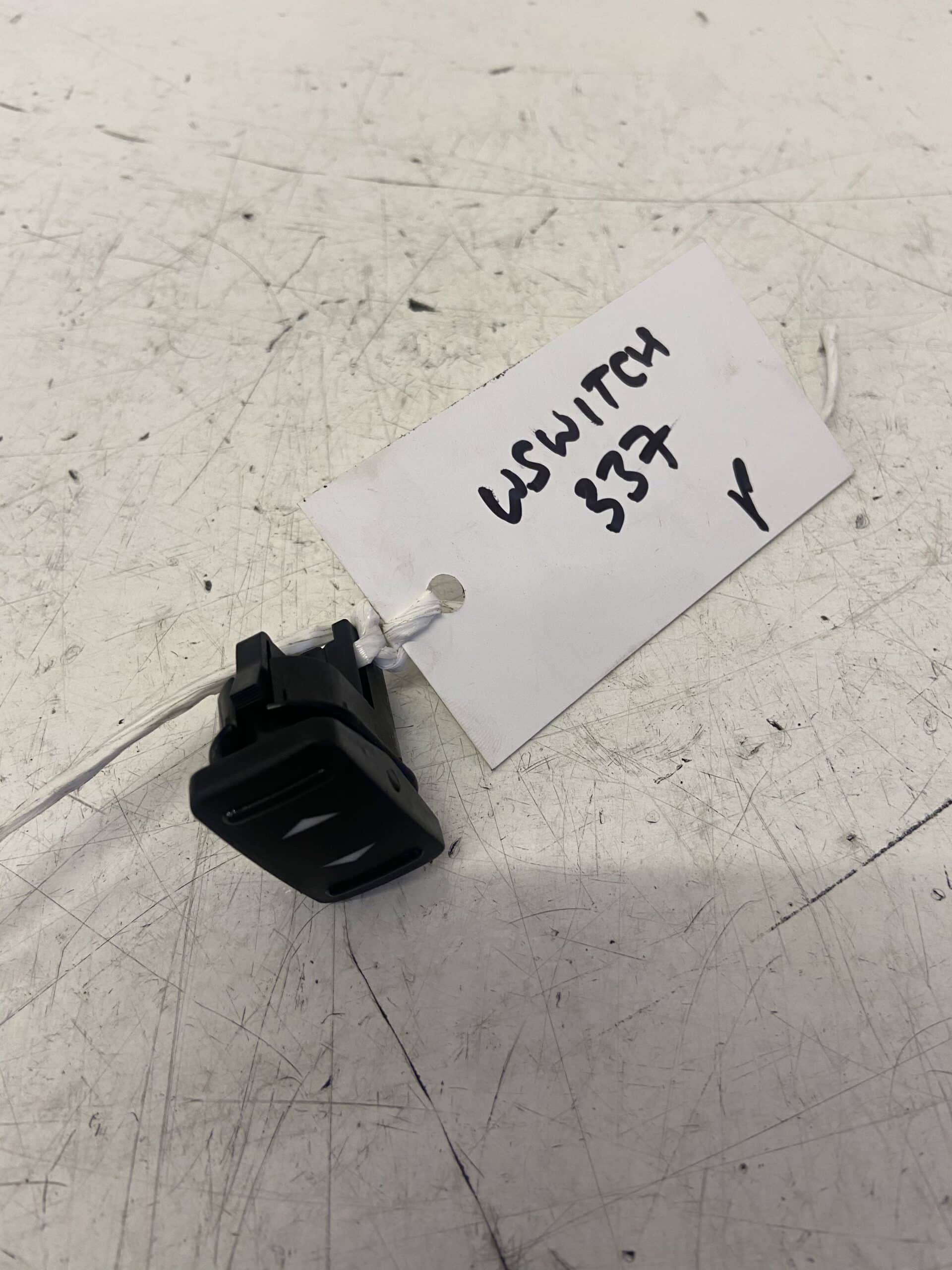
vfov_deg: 67.3
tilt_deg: -55.9
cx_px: 476
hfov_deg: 53.1
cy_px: 635
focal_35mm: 26
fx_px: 953
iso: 80
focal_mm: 4.25
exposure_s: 1/50
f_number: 1.8
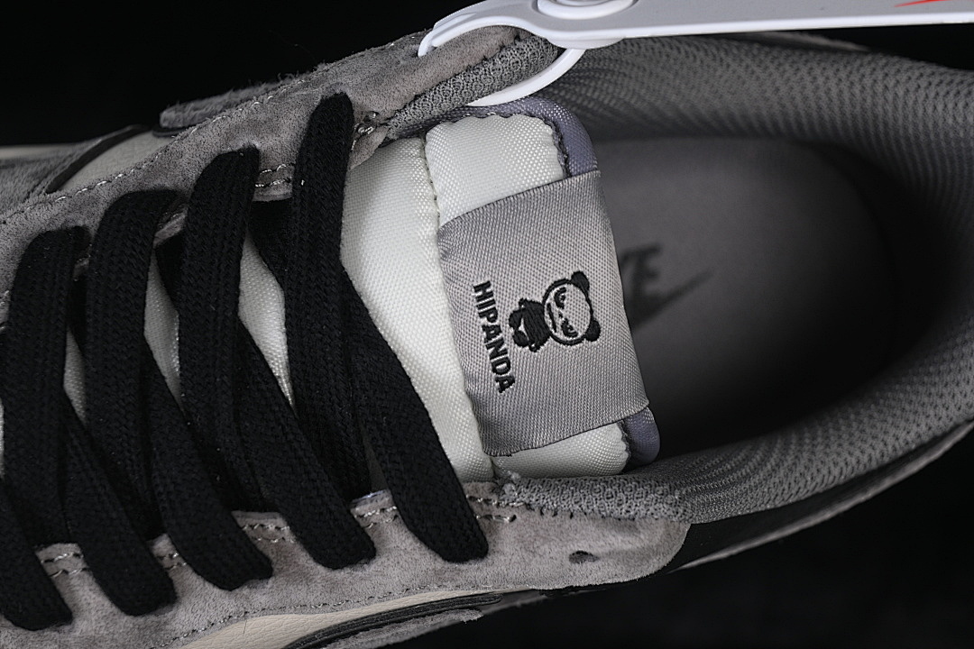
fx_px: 2029
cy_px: 324
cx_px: 487
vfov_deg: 18.2
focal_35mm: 75
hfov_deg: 27.0
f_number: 7.1
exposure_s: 1/80
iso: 160
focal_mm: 50
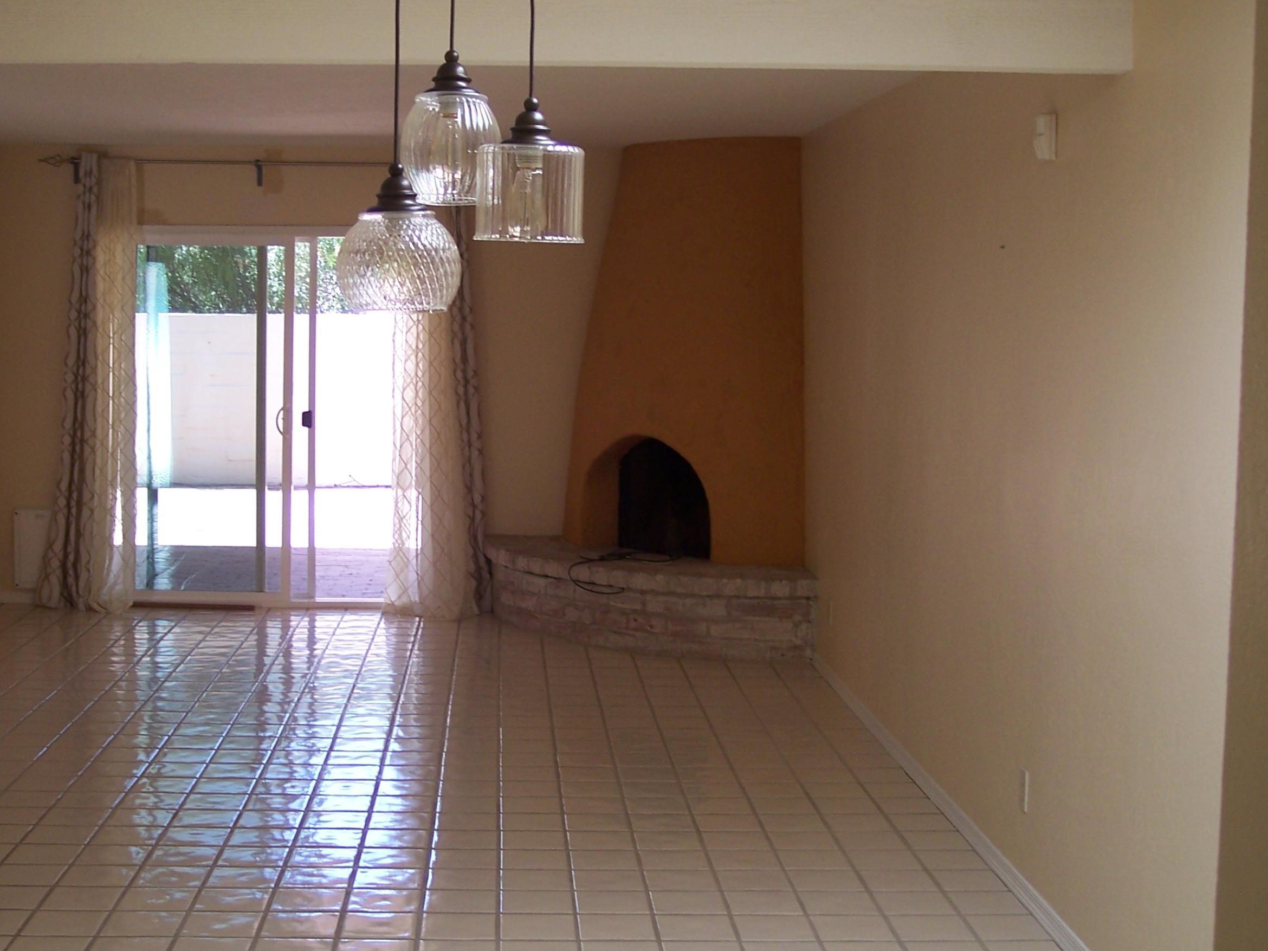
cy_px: 443
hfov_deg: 38.0
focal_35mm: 50
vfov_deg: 29.1
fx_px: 1832
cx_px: 501
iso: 100
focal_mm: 8
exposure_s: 1/90
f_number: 2.8
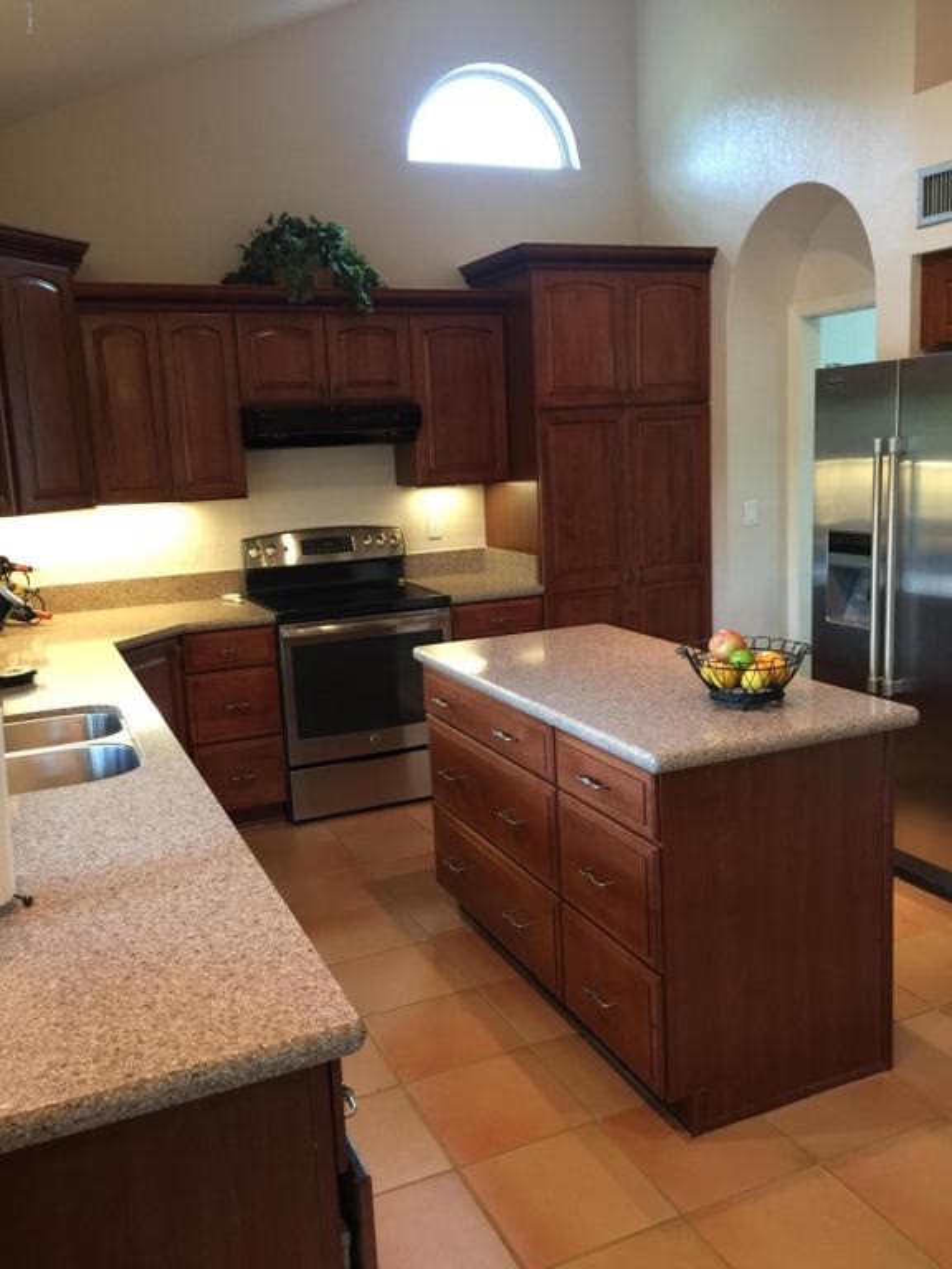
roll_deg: +2.5
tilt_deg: -9.8
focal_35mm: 29
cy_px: 634
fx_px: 1063
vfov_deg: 61.7
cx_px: 476
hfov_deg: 48.2
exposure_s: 1/15
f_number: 2.2
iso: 100
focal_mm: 4.15
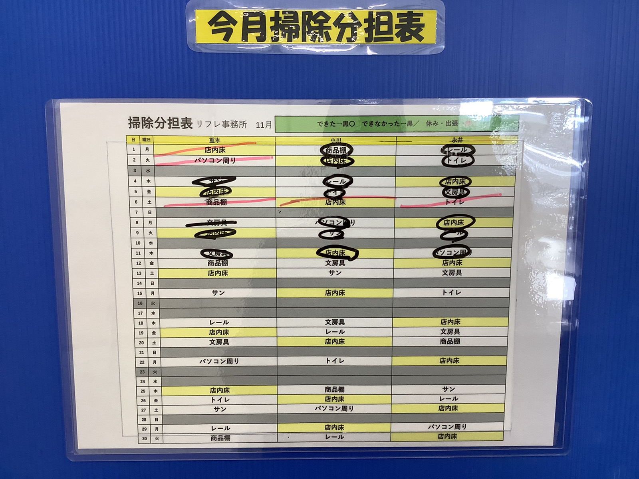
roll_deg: -0.3
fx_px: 572
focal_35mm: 31
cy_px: 240
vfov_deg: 45.4
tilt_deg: -9.0
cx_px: 320
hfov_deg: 58.4
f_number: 2.4
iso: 80
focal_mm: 3.3
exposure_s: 1/120
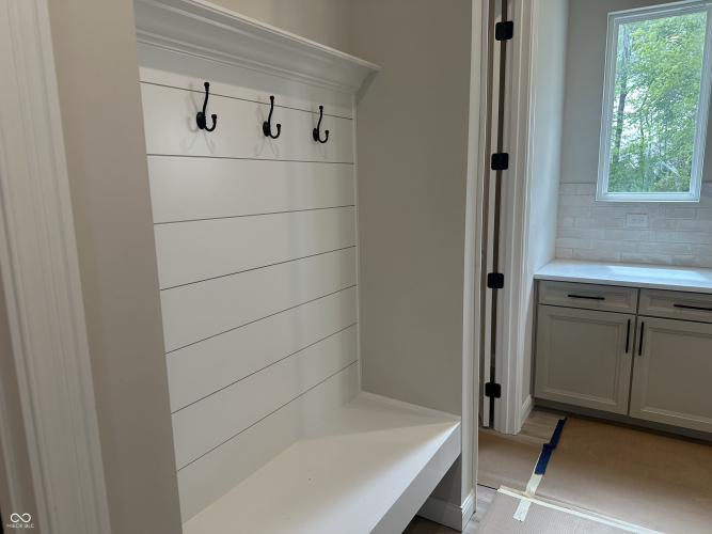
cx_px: 356
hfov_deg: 71.6
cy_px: 267
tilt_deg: -10.1
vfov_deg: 56.8
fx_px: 494
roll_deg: +0.3
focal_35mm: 24
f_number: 1.78
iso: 80
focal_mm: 6.86
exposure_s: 1/120
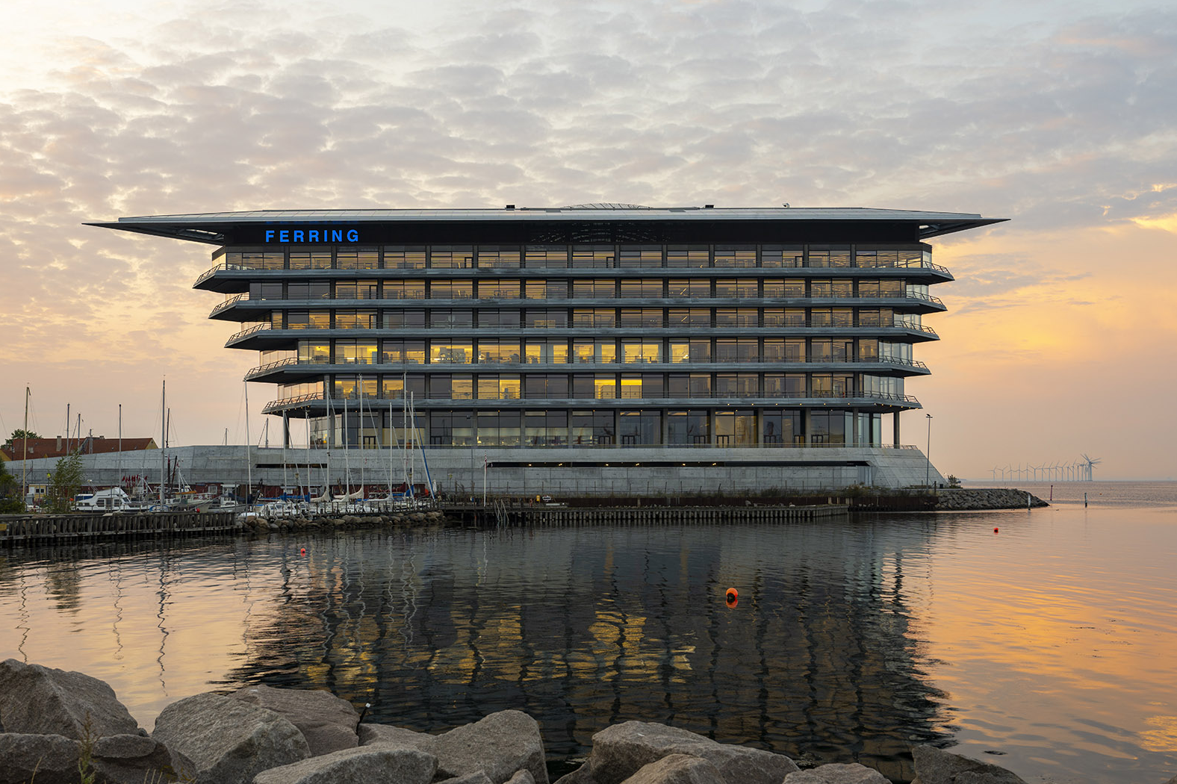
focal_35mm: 41
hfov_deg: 47.4
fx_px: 1340
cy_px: 389
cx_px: 580
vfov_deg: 32.6
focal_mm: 38
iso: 64
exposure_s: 1/13
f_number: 8
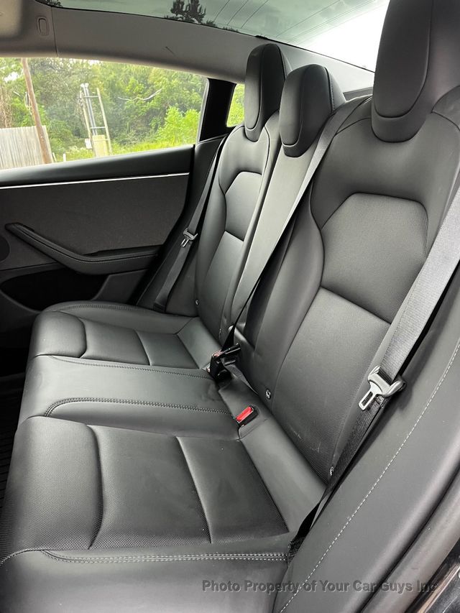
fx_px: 461
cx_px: 230
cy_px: 306
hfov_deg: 53.1
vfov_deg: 67.3
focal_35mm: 26
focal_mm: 5.1
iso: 160
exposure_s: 1/60
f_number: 1.6
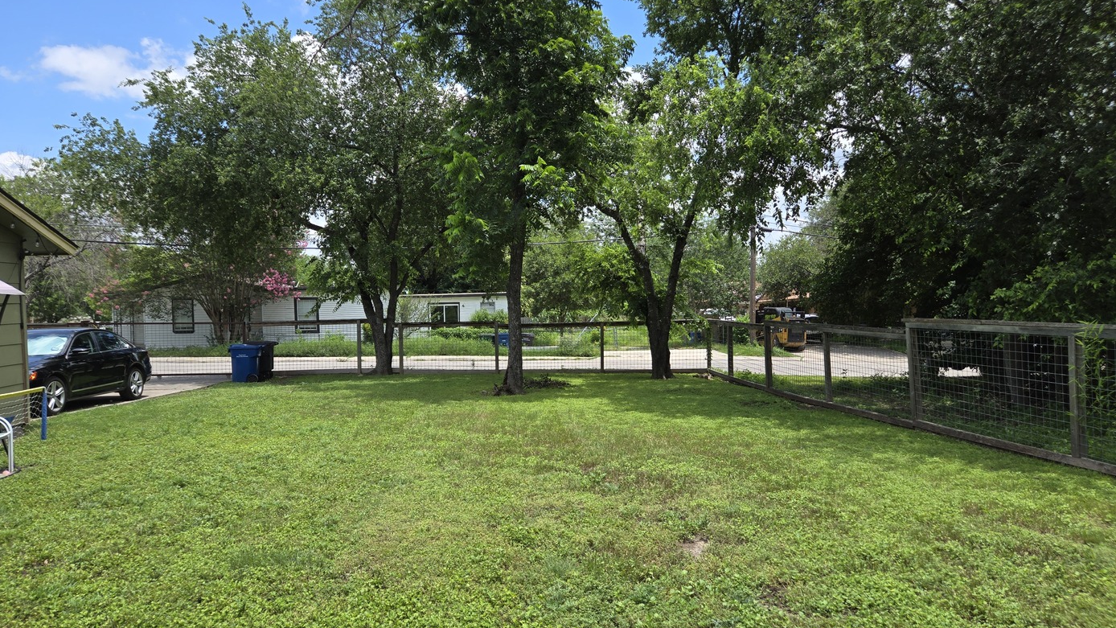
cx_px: 553
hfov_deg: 71.9
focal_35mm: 26
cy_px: 322
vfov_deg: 44.4
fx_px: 769
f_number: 1.8
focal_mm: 5.4
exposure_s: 1/1283
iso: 25
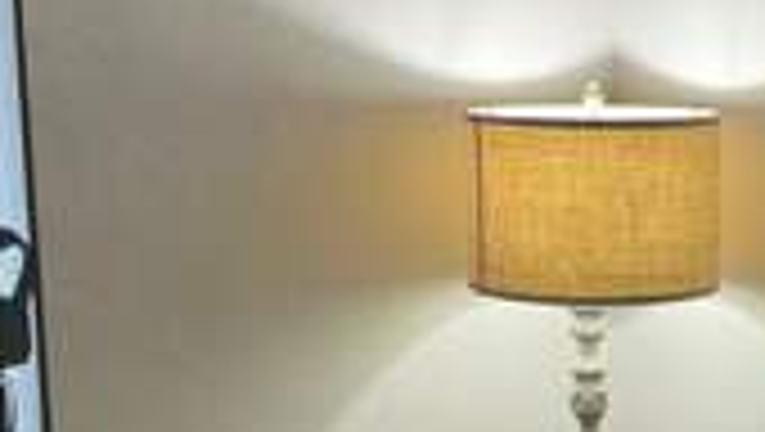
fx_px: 1746
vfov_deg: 13.8
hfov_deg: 23.7
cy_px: 477
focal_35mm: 86
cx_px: 756
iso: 125
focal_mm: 3
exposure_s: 1/60
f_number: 1.8
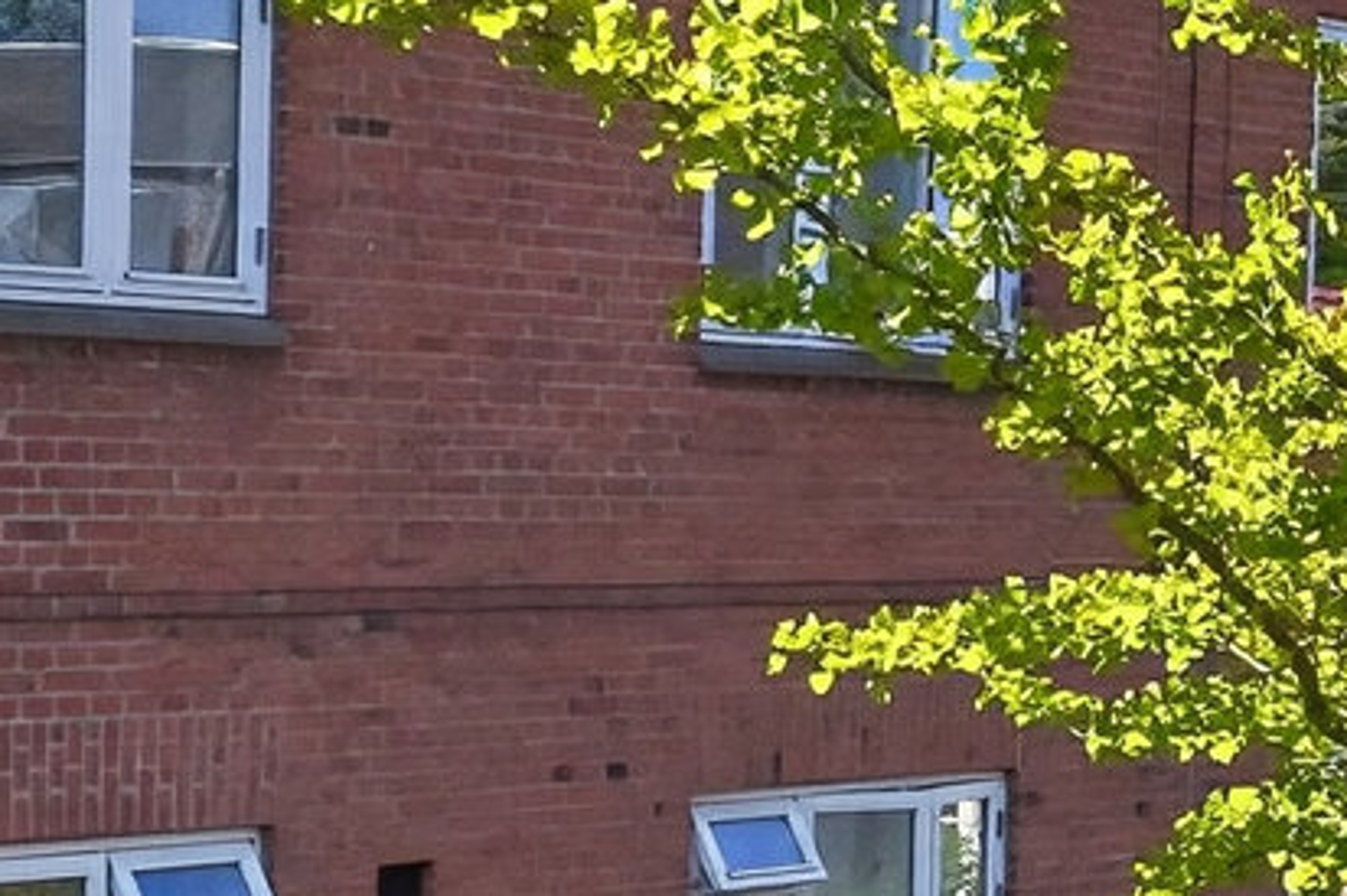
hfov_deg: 15.7
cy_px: 893
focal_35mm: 124
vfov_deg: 10.9
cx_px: 1742
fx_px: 4638
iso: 1250
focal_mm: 20
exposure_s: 1/2000
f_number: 8
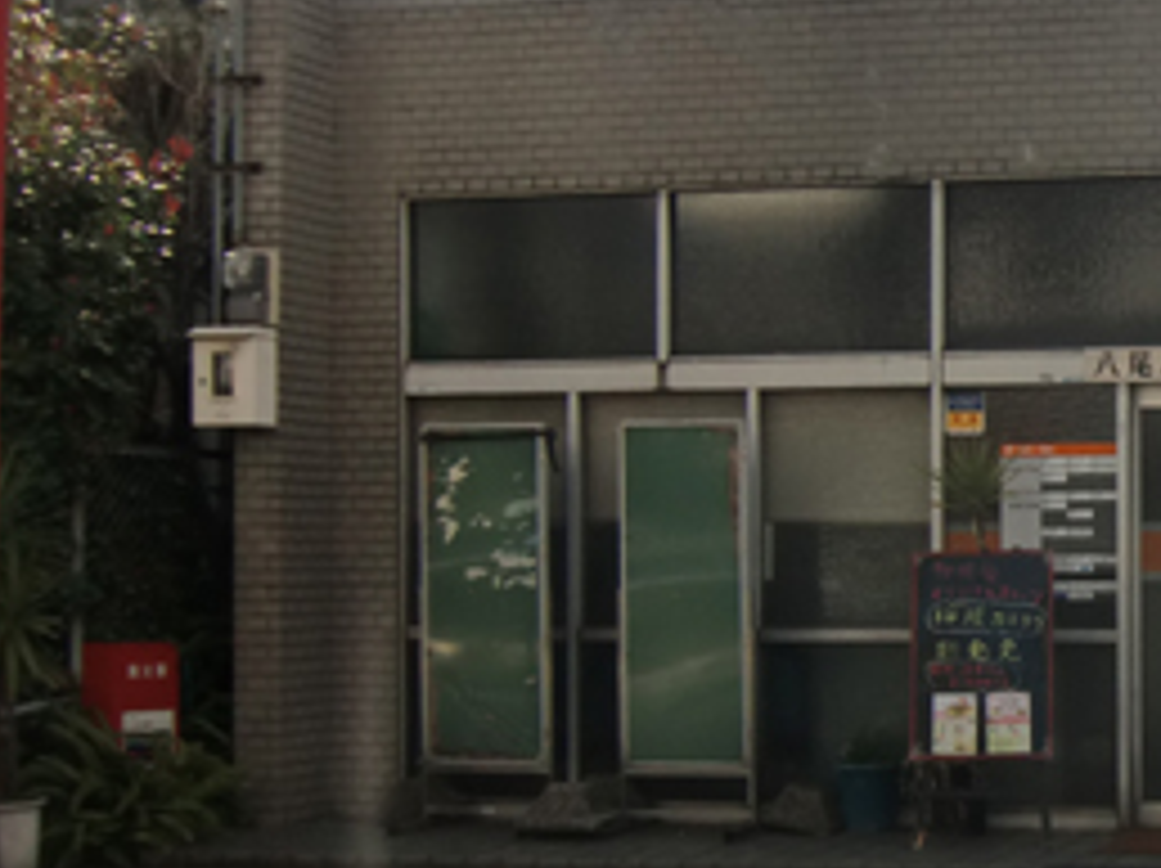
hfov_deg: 24.5
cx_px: 1386
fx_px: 2413
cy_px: 531
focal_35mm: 72
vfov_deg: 20.4
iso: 64
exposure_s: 1/200
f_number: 7.9
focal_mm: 5.2
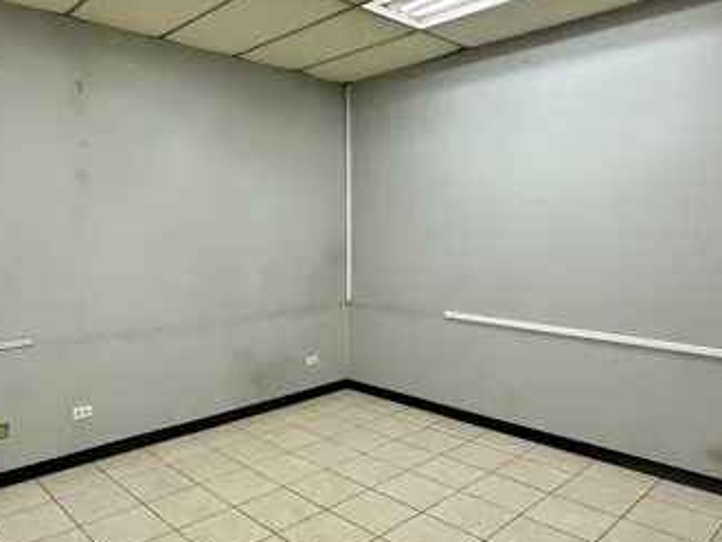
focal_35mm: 27
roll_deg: -0.6
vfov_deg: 51.3
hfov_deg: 64.5
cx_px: 280
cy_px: 252
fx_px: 563
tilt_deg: -3.4
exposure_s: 1/120
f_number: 2.2
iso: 320
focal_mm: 2.22
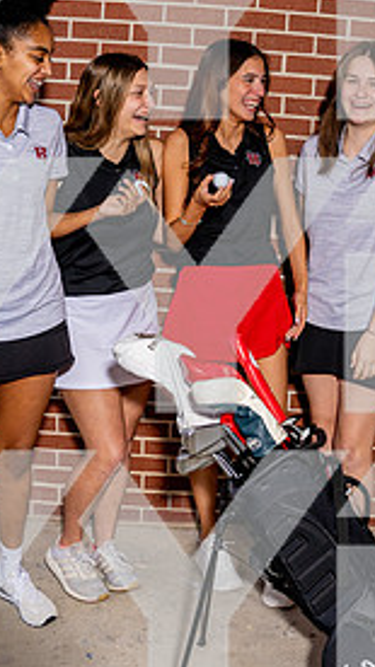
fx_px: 779
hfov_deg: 26.6
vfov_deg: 46.3
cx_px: 298
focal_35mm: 44
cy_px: 286
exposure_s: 1/200
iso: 400
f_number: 4
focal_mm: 20
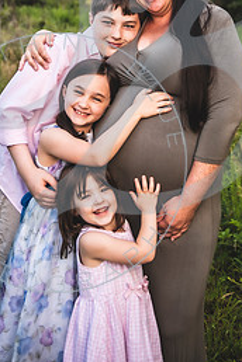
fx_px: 615
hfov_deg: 22.3
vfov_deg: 31.7
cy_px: 56
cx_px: 120
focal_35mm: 61
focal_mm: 35
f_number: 2.8
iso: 100
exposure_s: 1/125
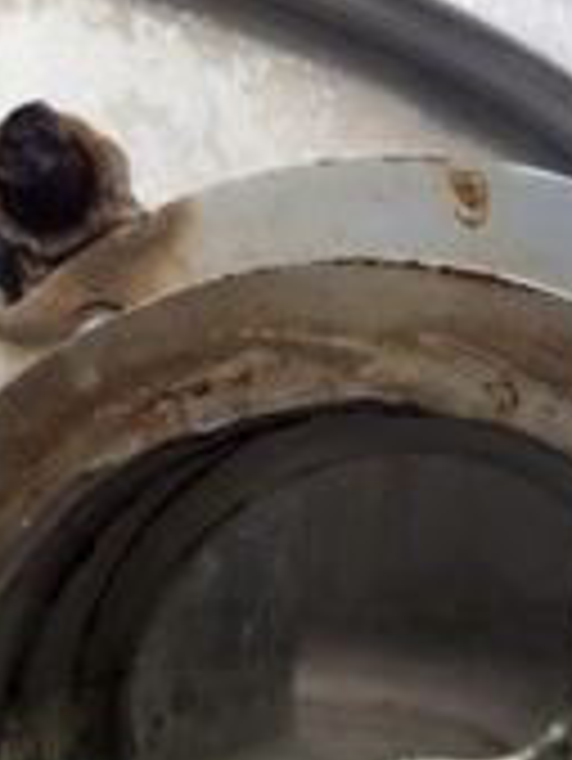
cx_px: 374
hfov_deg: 20.7
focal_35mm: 71
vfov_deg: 25.6
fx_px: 1562
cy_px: 814
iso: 40
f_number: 2.2
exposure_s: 1/120
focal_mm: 4.12
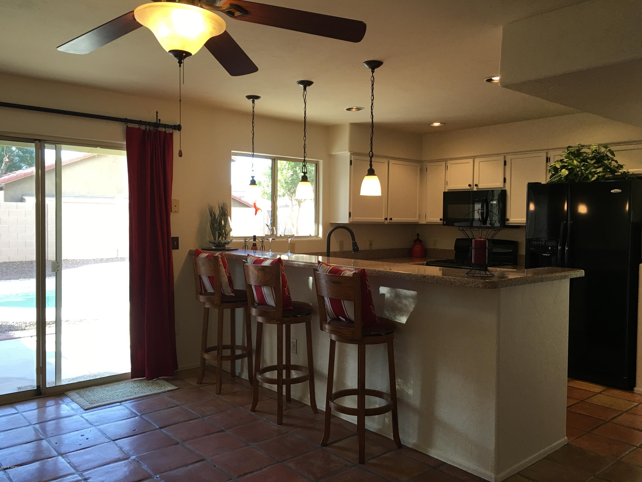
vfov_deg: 48.2
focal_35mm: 29
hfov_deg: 61.7
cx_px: 321
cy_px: 241
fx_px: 538
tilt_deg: -1.8
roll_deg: -1.0
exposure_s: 1/30
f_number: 2.2
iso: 25
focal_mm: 4.15
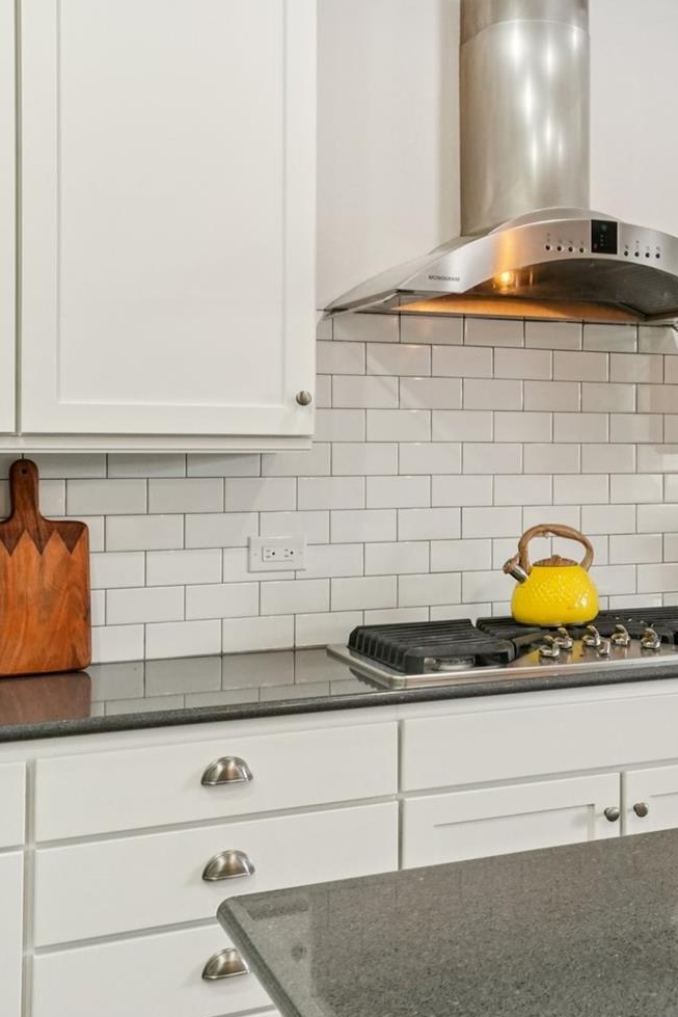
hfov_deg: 25.3
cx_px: 765
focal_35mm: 49
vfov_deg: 40.3
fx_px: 1384
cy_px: 470
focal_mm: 20
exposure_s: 1/45
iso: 320
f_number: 8
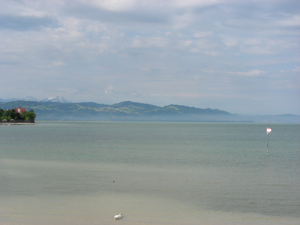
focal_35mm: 58
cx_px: 150
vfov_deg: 25.2
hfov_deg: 33.2
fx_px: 503
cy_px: 112
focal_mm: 9.7
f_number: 4
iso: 50
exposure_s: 1/174
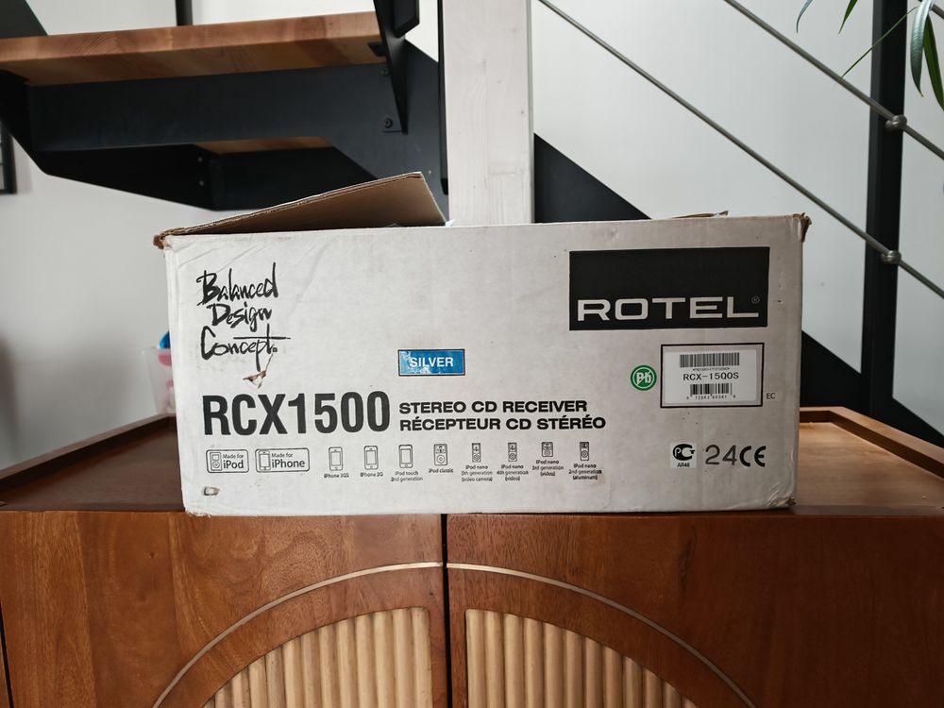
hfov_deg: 71.6
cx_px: 472
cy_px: 354
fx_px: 654
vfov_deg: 56.8
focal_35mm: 24
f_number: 2
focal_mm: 6.83
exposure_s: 1/33
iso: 250
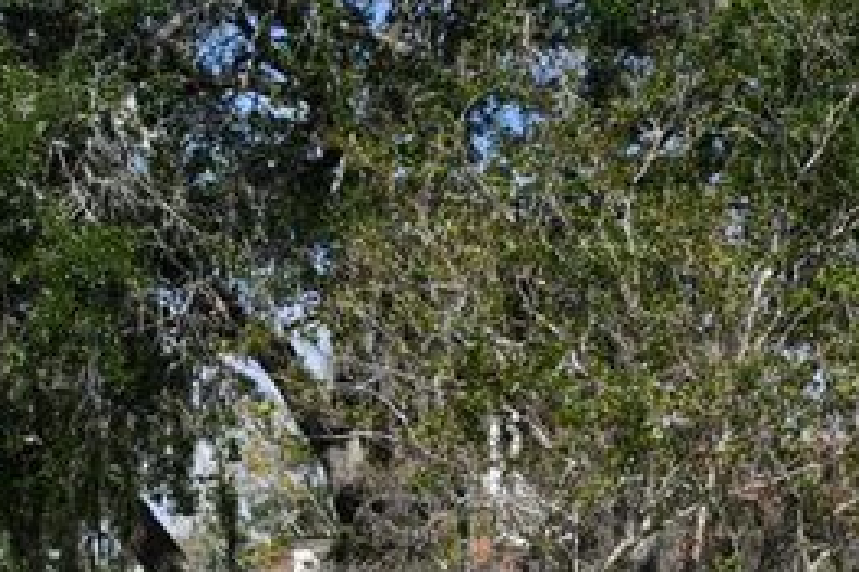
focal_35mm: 124
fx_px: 2957
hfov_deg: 16.5
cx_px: 395
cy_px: 660
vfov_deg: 10.9
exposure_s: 1/320
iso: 100
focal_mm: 34
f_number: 9
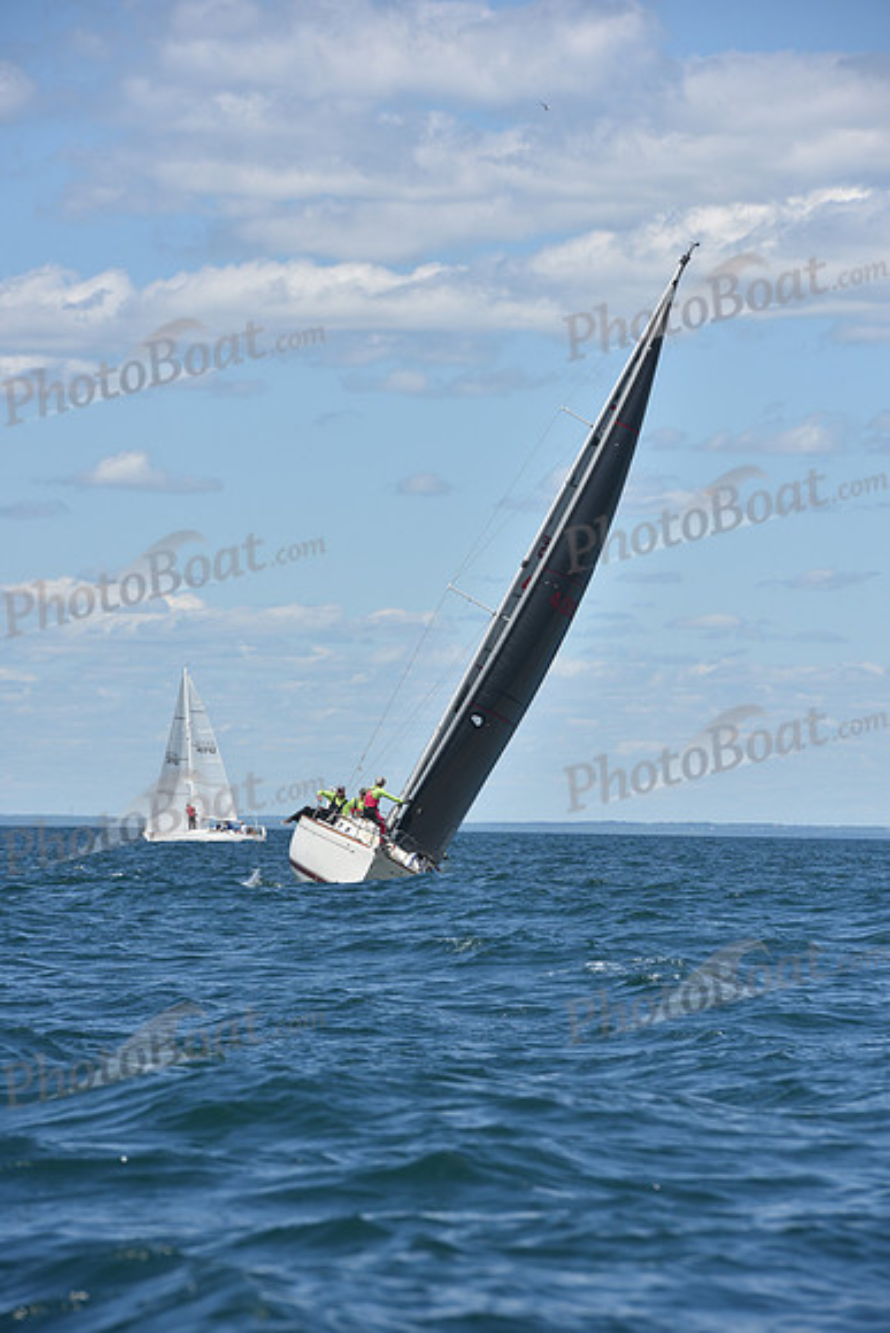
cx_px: 445
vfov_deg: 10.3
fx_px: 7412
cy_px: 666
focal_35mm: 200
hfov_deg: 6.9
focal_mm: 200
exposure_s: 1/800
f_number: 10
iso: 250
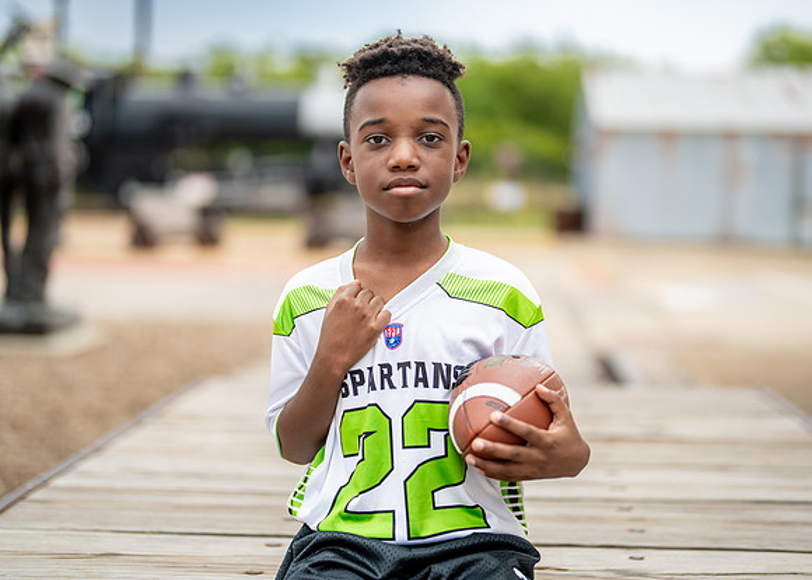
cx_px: 416
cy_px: 278
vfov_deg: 24.5
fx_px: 1334
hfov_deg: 33.9
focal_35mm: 58
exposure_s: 1/800
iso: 500
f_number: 1.2
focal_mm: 50
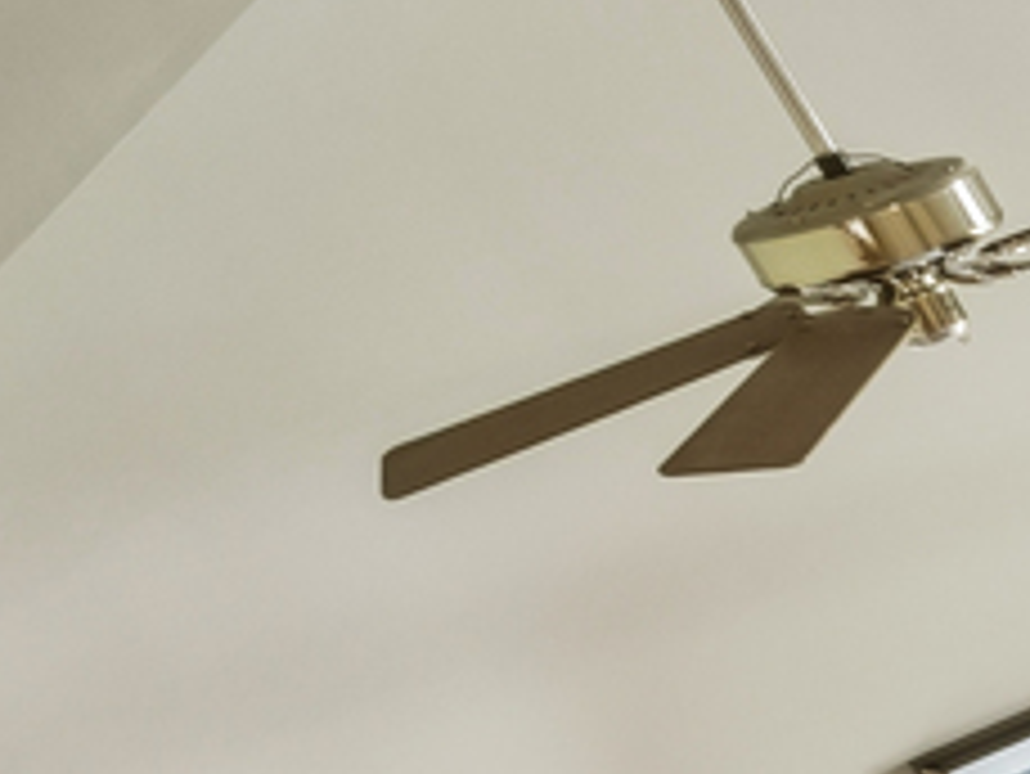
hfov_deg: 12.0
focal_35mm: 88
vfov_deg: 15.2
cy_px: 1264
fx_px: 2620
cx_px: 2982
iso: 400
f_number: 8
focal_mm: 7
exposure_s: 1/6
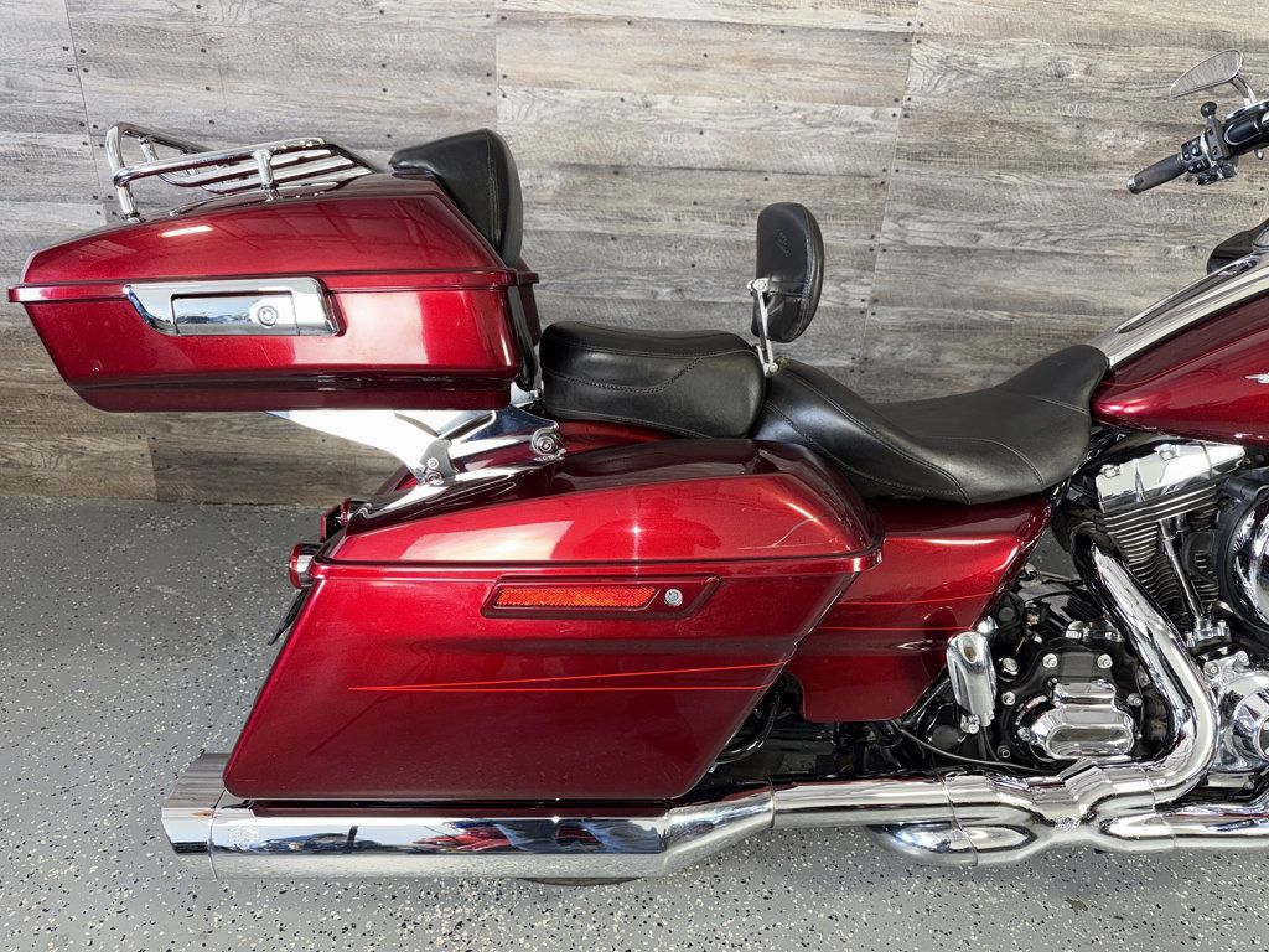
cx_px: 634
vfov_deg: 56.8
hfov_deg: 71.6
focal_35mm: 24
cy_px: 476
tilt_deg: -24.4
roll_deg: -2.5
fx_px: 880
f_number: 1.78
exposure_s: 1/23
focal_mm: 6.76
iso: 80
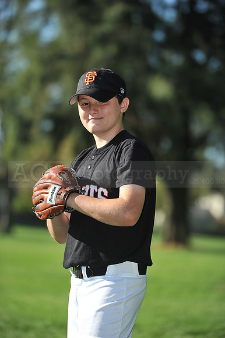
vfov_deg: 10.3
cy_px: 169
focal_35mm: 200
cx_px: 112
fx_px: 1877
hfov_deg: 6.9
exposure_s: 1/1600
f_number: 4
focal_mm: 200
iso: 200
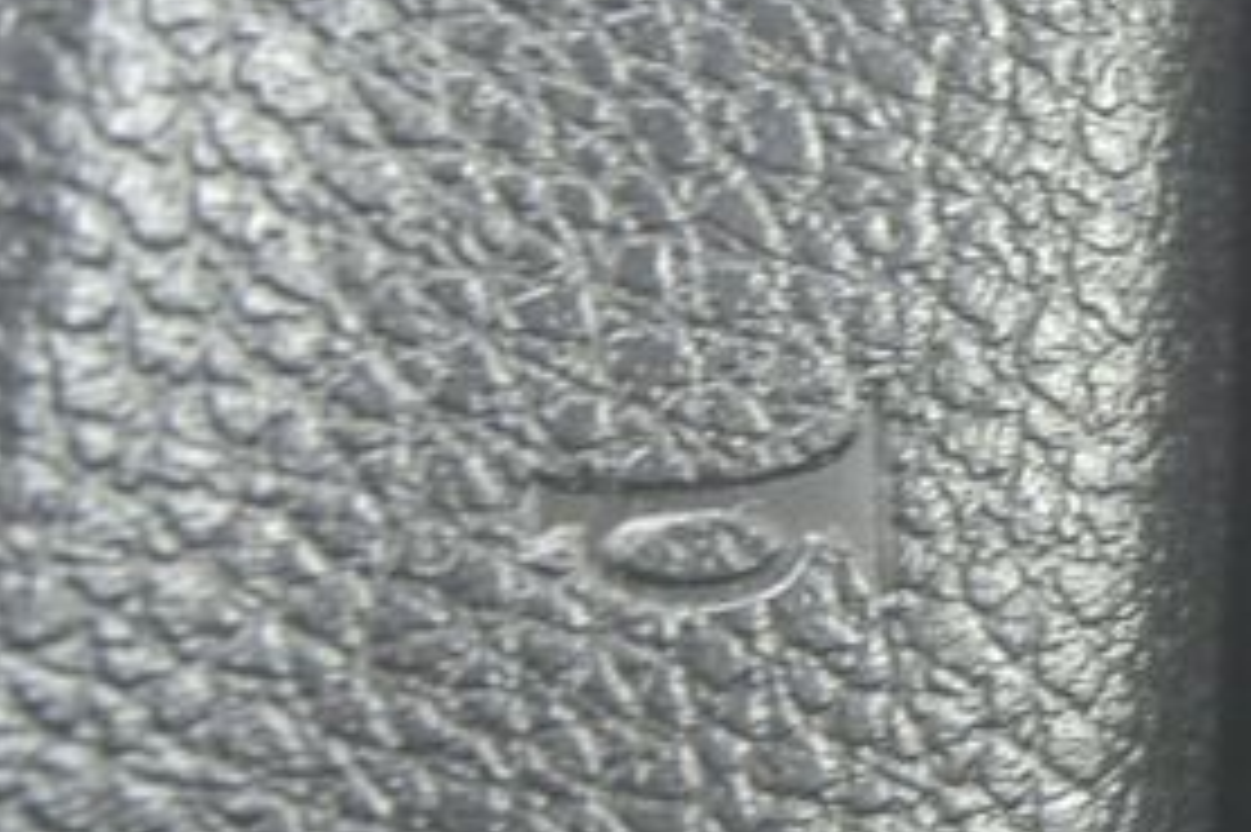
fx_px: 3716
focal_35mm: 107
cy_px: 385
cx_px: 2268
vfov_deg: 12.8
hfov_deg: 16.1
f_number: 3.5
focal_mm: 11
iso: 400
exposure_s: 1/100
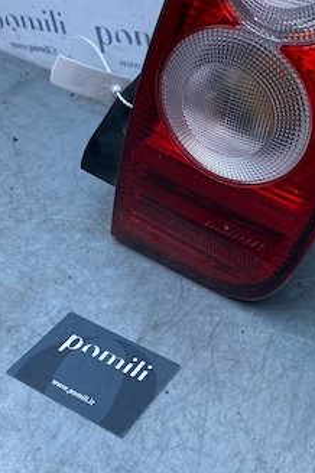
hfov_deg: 24.6
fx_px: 696
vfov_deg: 37.4
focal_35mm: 53
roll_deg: -4.0
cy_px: 185
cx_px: 298
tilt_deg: -38.9
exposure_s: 1/805
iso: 32
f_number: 1.8
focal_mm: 4.25
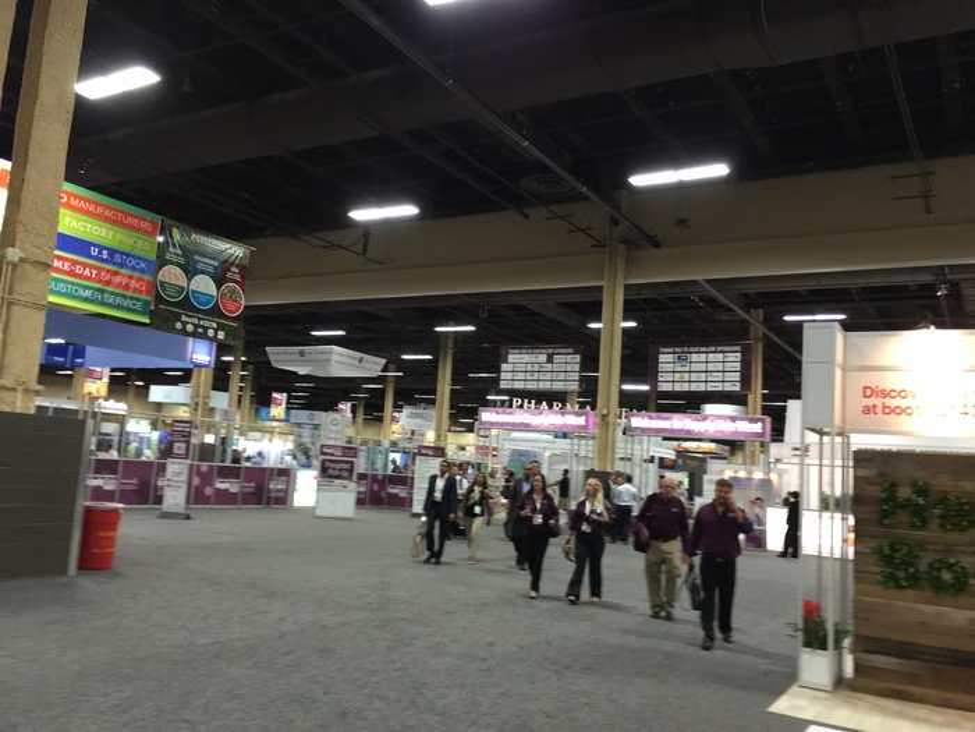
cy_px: 366
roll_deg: -2.8
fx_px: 817
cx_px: 488
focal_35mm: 29
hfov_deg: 61.7
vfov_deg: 48.2
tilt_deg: +7.5
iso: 64
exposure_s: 1/15
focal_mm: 4.15
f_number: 2.2
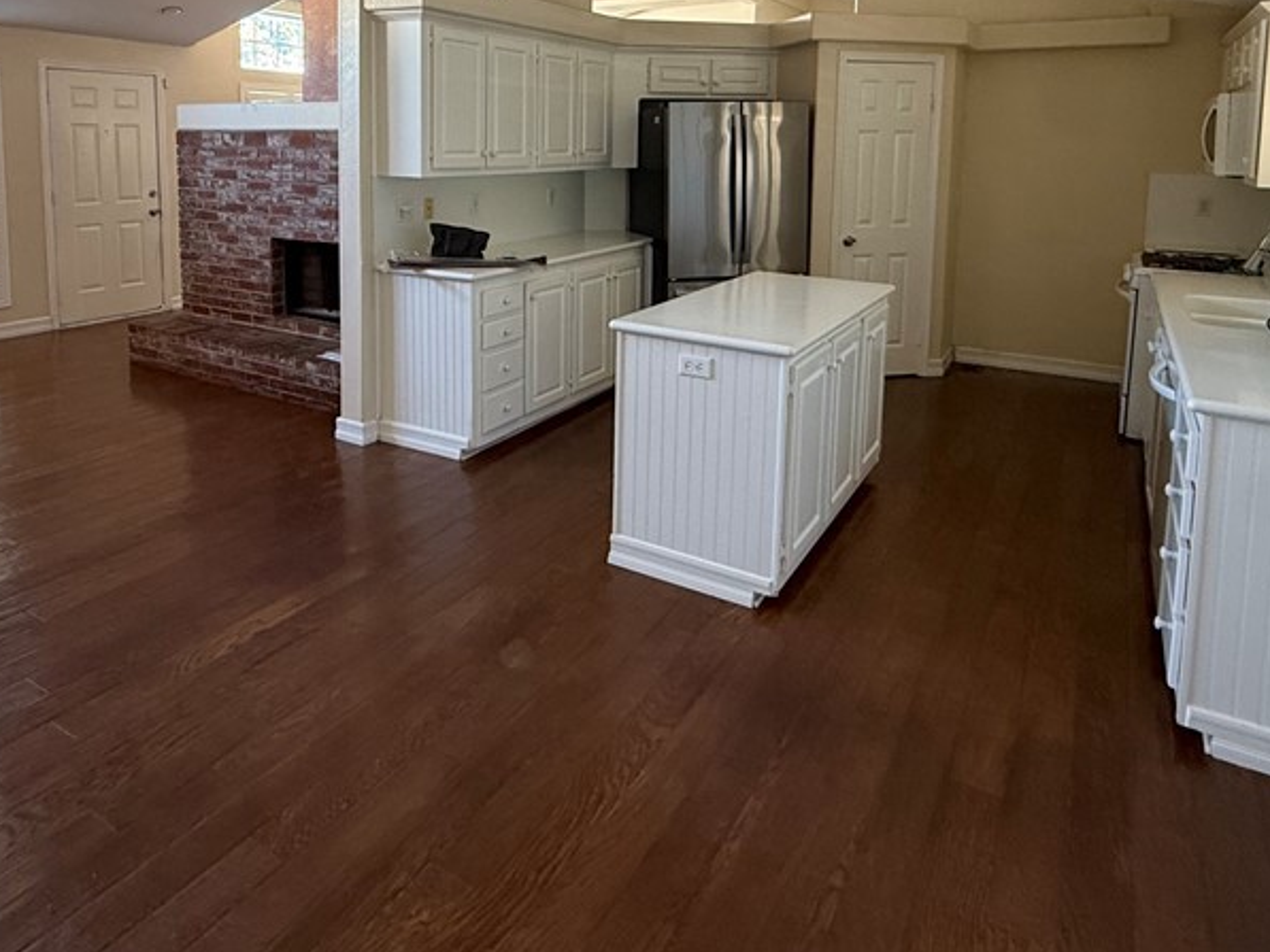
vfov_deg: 53.9
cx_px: 547
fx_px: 881
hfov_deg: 71.2
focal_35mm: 24
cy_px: 225
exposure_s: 1/60
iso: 400
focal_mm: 2.22
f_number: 2.2
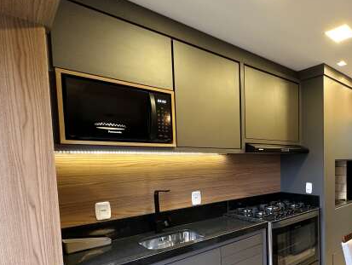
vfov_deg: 55.8
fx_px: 244
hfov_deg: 63.4
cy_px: 176
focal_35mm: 24
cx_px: 296
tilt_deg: -4.9
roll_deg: +0.8
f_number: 2.2
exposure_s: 1/60
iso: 250
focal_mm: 2.22
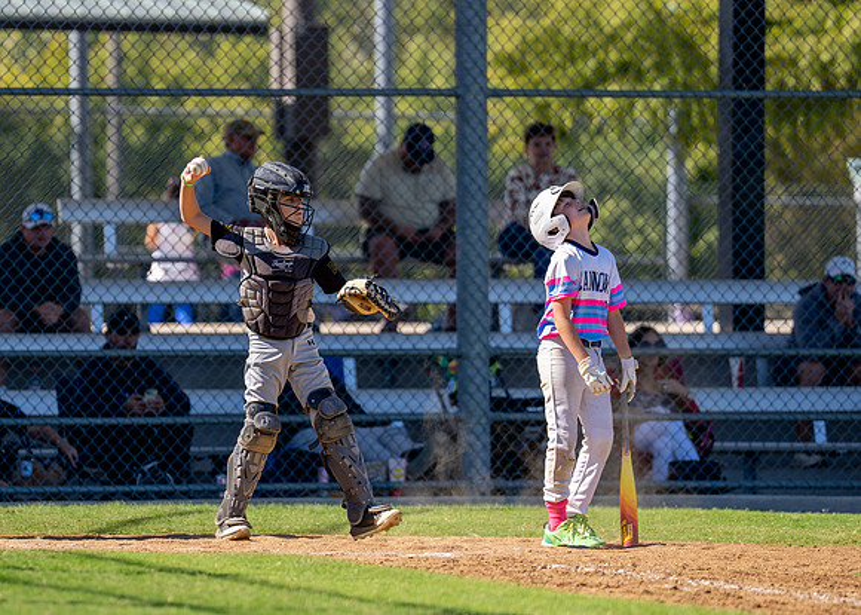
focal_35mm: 323
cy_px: 273
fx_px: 7892
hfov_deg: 6.2
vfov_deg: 4.5
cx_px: 295
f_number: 2.8
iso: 125
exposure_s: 1/2000
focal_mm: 200
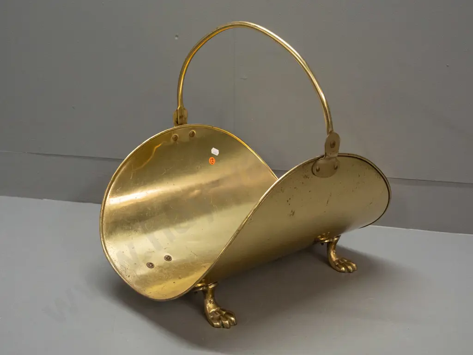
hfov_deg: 49.0
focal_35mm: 38
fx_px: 519
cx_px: 236
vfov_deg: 37.7
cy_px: 178
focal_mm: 19
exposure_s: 1/200
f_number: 5.6
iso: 3200
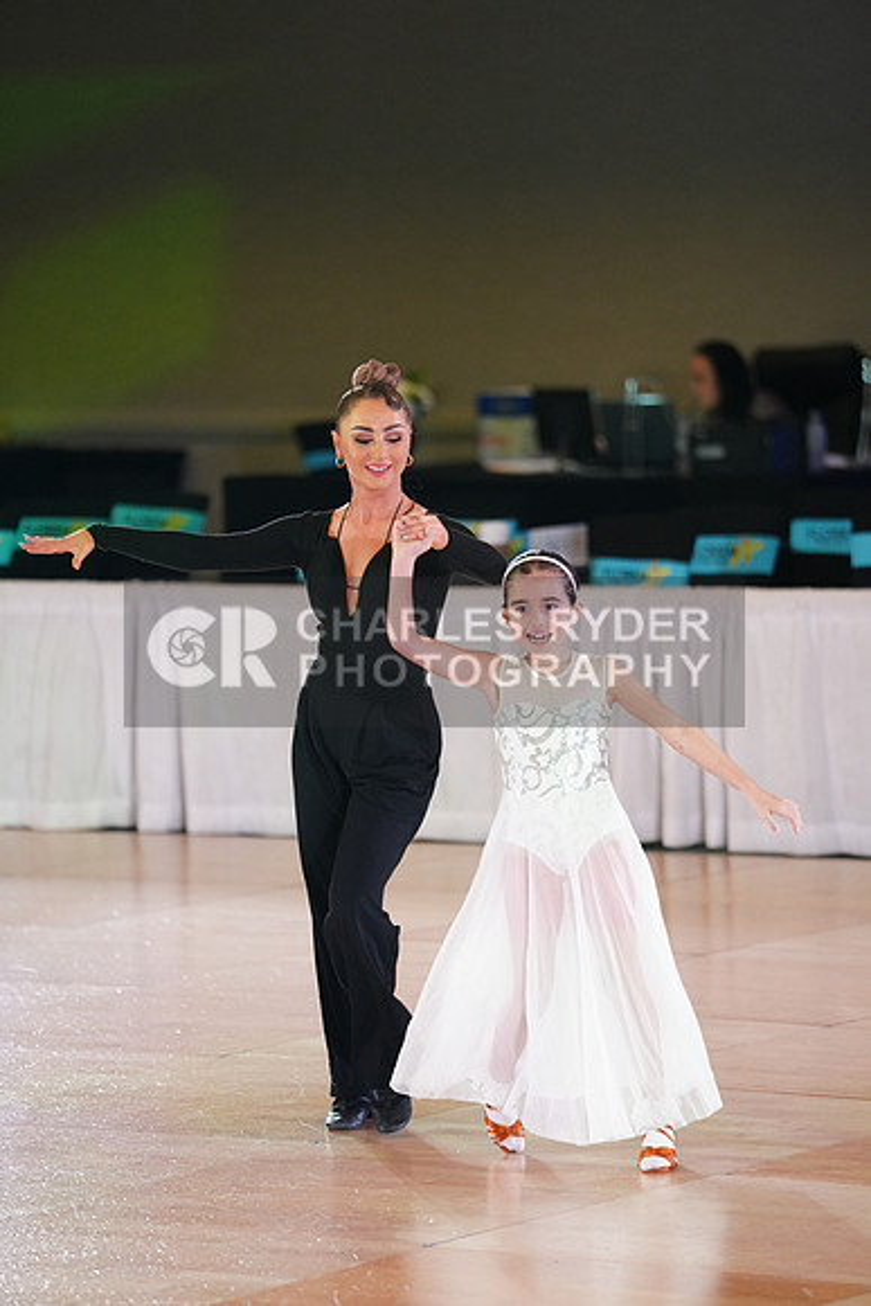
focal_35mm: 200
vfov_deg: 10.3
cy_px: 653
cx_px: 436
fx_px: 7253
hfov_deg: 6.9
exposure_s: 1/500
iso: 2500
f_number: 2.8
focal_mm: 200
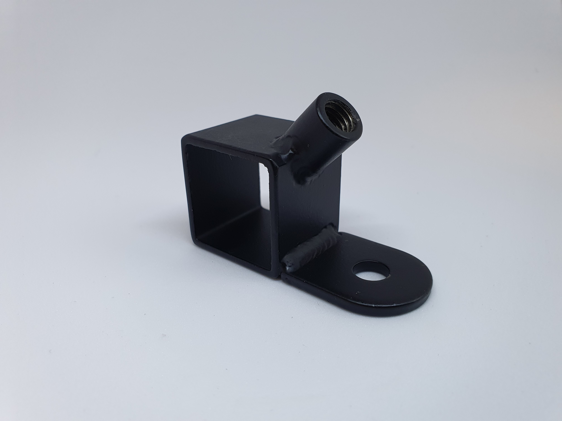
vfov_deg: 53.1
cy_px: 210
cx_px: 281
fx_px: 422
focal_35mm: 26
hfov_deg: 67.3
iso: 160
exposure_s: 1/100
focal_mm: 4.3
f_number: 2.4
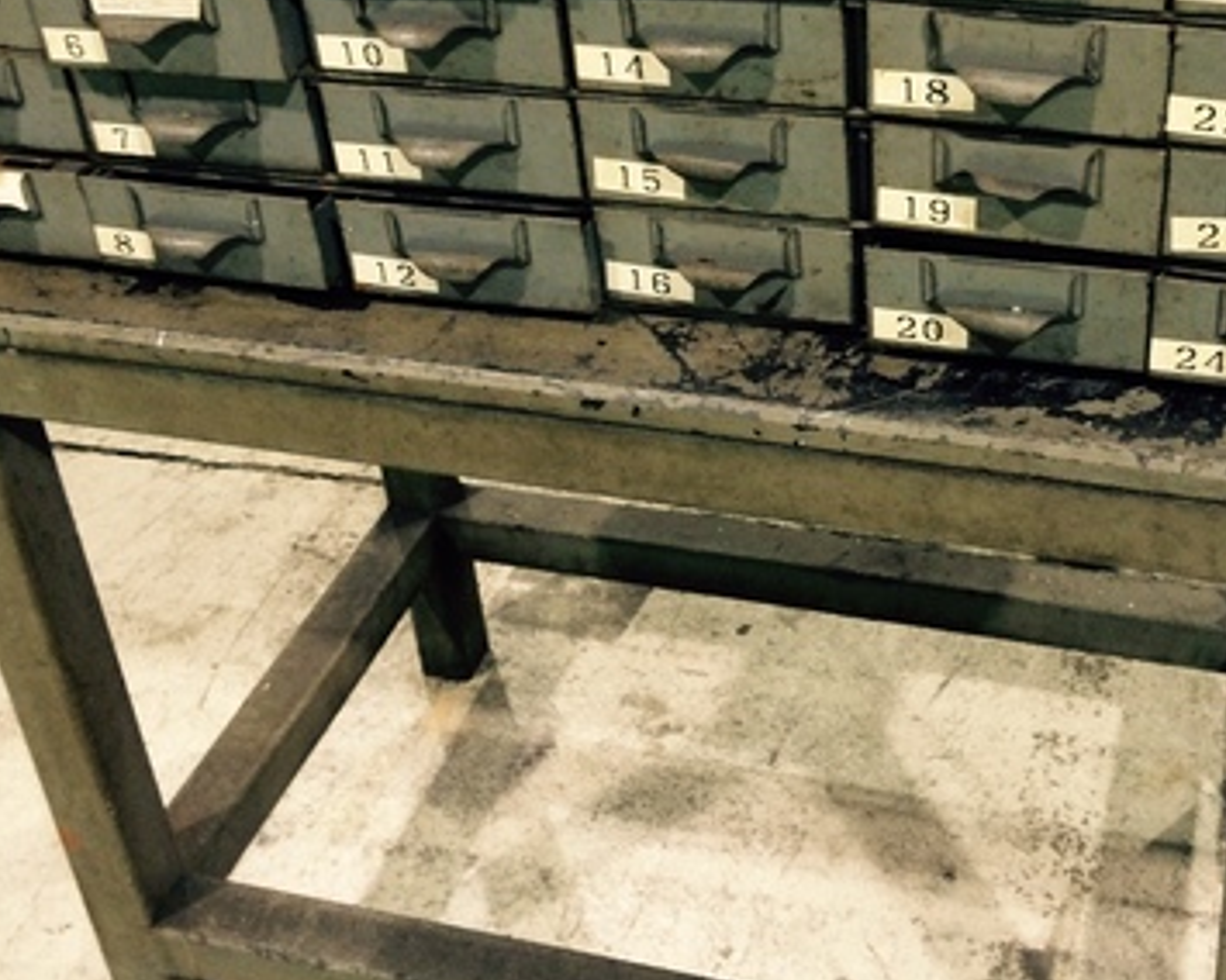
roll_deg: +6.4
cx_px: 787
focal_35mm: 51
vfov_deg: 29.3
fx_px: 1851
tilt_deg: -30.1
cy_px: 276
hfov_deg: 36.4
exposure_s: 1/30
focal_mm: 4.15
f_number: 2.2
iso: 200
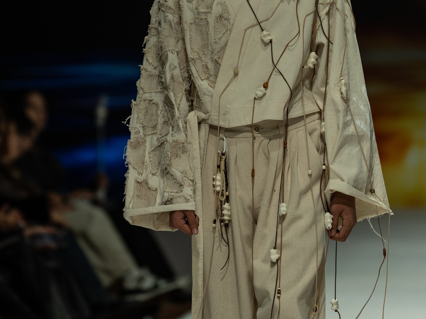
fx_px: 5341
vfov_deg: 3.4
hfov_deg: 4.6
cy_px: 33
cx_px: 213
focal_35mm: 434
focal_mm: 200
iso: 200
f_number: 3.2
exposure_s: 1/250
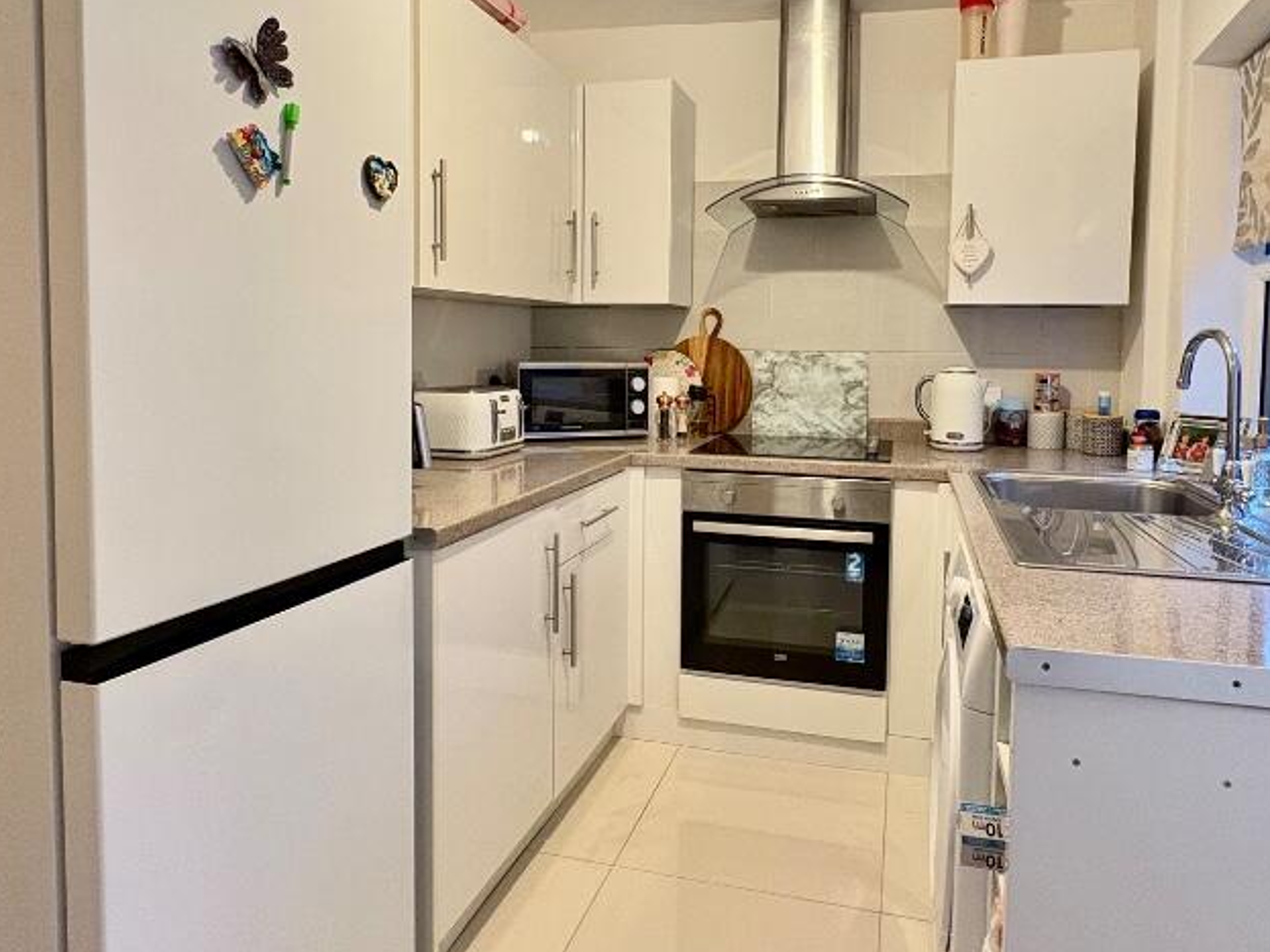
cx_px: 693
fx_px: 844
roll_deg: -0.4
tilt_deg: -2.4
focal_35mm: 23
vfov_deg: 58.4
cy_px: 383
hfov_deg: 73.8
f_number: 2.2
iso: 400
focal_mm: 2.22
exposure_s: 1/50
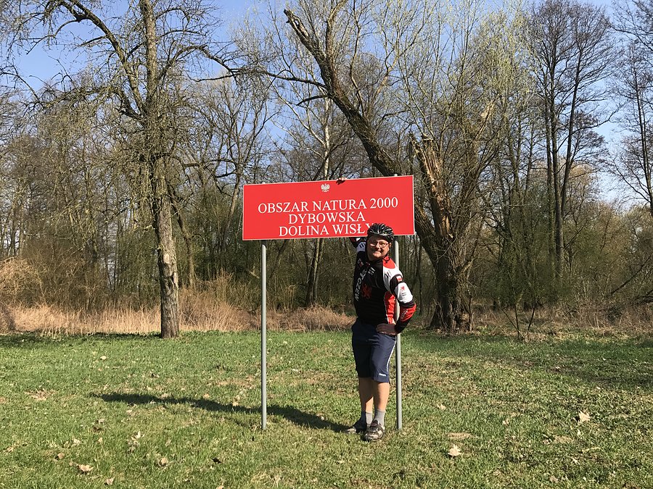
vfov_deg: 49.7
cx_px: 326
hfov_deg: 63.4
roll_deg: +0.9
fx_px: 528
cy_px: 244
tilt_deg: +6.3
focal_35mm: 28
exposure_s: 1/1212
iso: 20
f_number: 1.8
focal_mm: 3.99
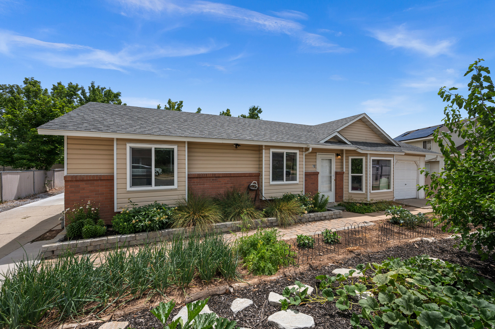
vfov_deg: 77.3
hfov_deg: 100.4
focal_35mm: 15
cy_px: 164
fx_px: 206
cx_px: 248
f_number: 7.1
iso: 400
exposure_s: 1/1250
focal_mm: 15
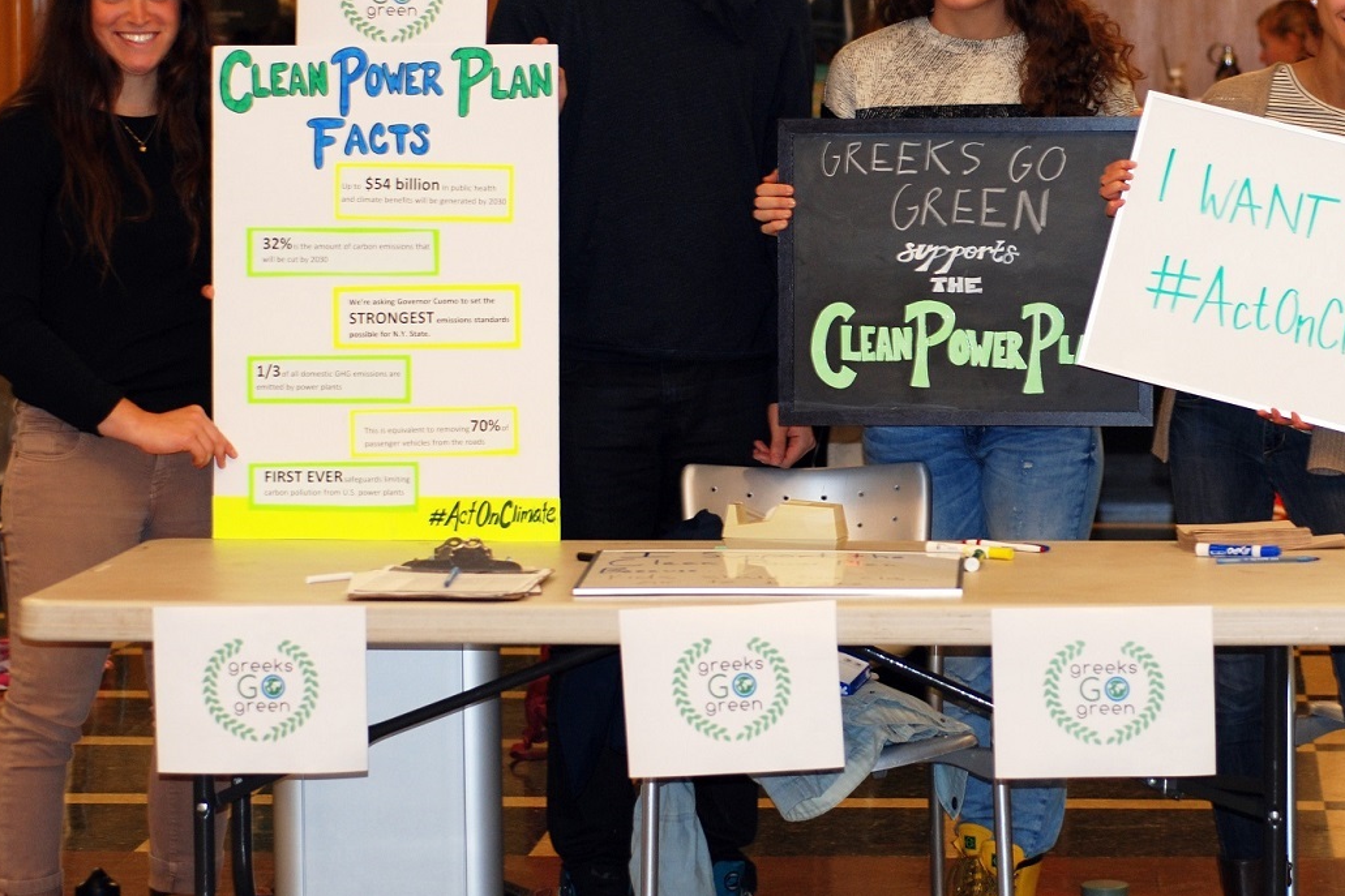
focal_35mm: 131
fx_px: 4893
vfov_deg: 10.5
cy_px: 334
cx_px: 731
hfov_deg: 15.6
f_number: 2.8
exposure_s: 1/60
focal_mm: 60
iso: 200
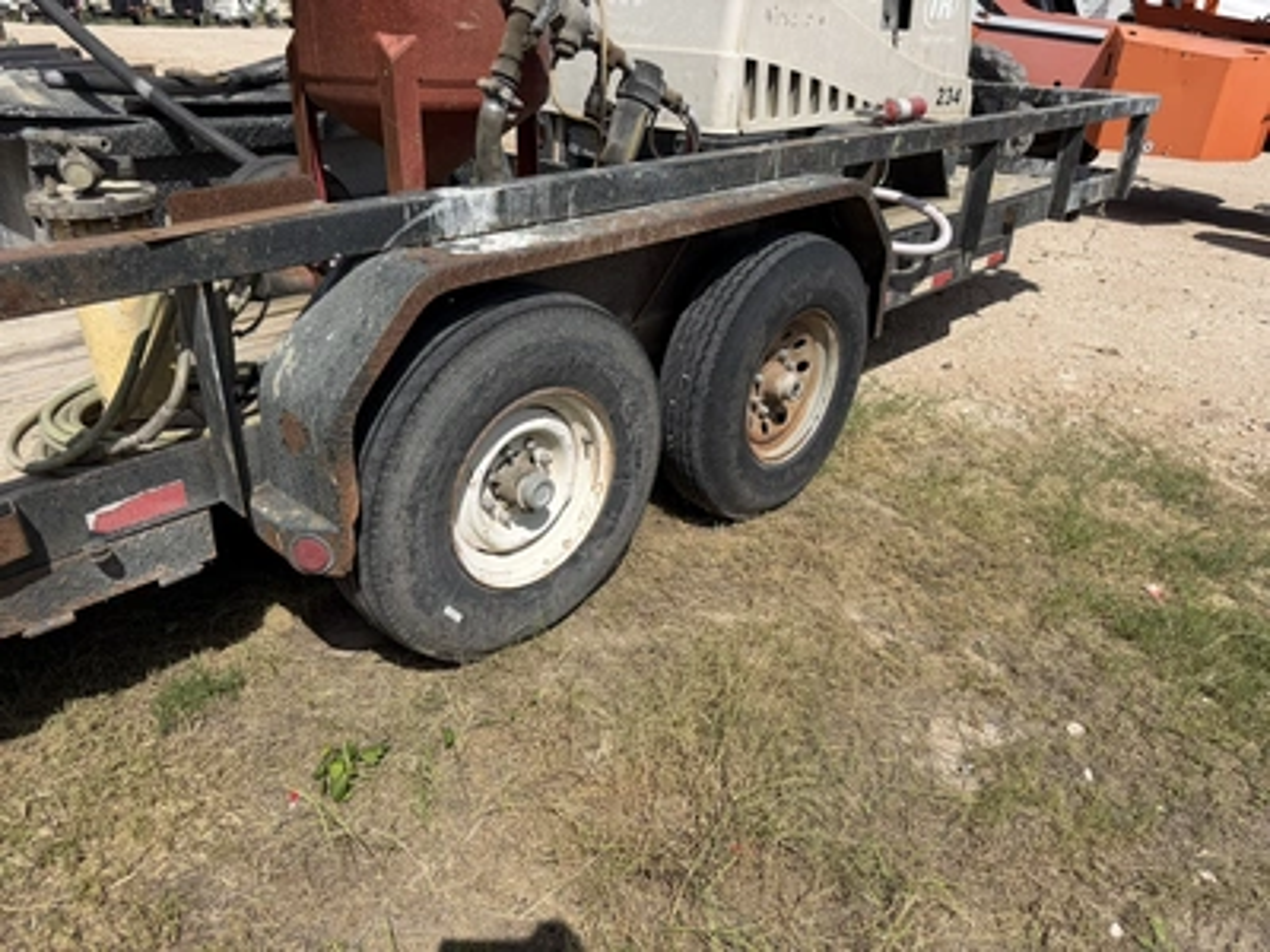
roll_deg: +2.7
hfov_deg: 71.6
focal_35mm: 24
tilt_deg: -25.3
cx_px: 635
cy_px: 476
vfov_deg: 56.8
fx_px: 881
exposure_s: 1/6711
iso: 80
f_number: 1.78
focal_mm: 6.76
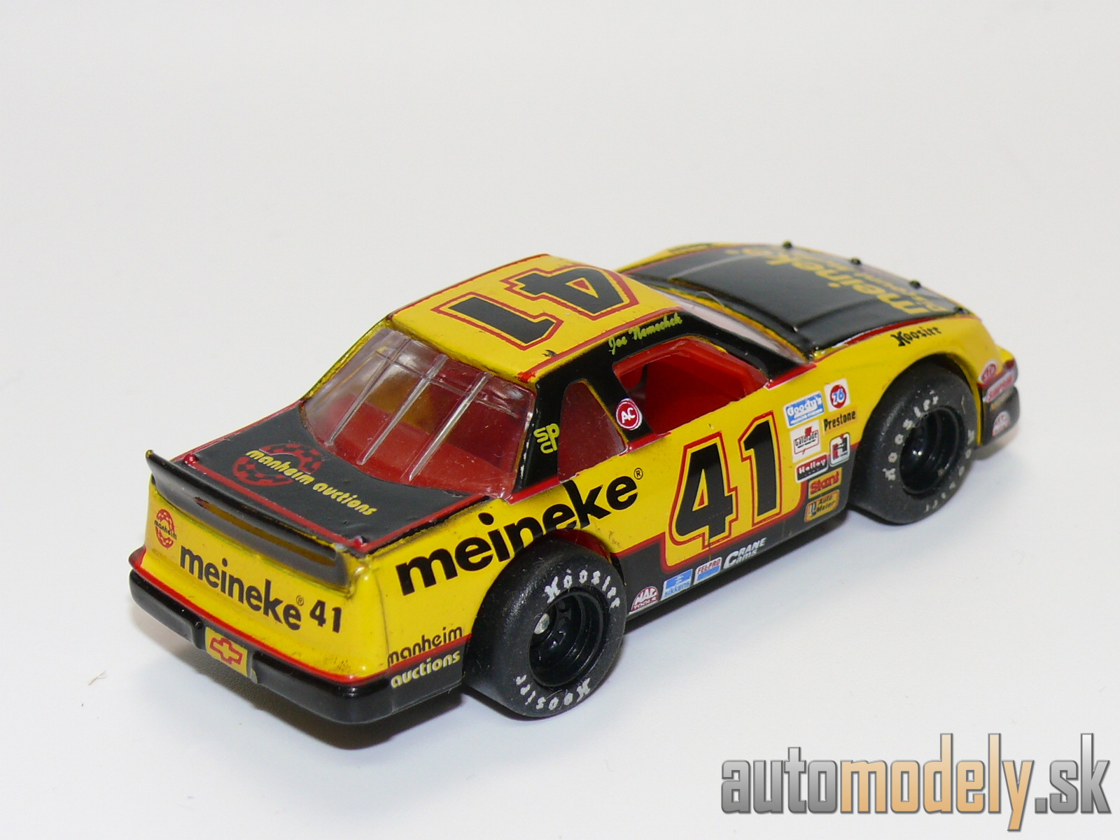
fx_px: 3397
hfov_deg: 18.7
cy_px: 420
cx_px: 560
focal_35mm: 105
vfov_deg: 14.1
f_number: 4
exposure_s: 1/30
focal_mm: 13.7
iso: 100
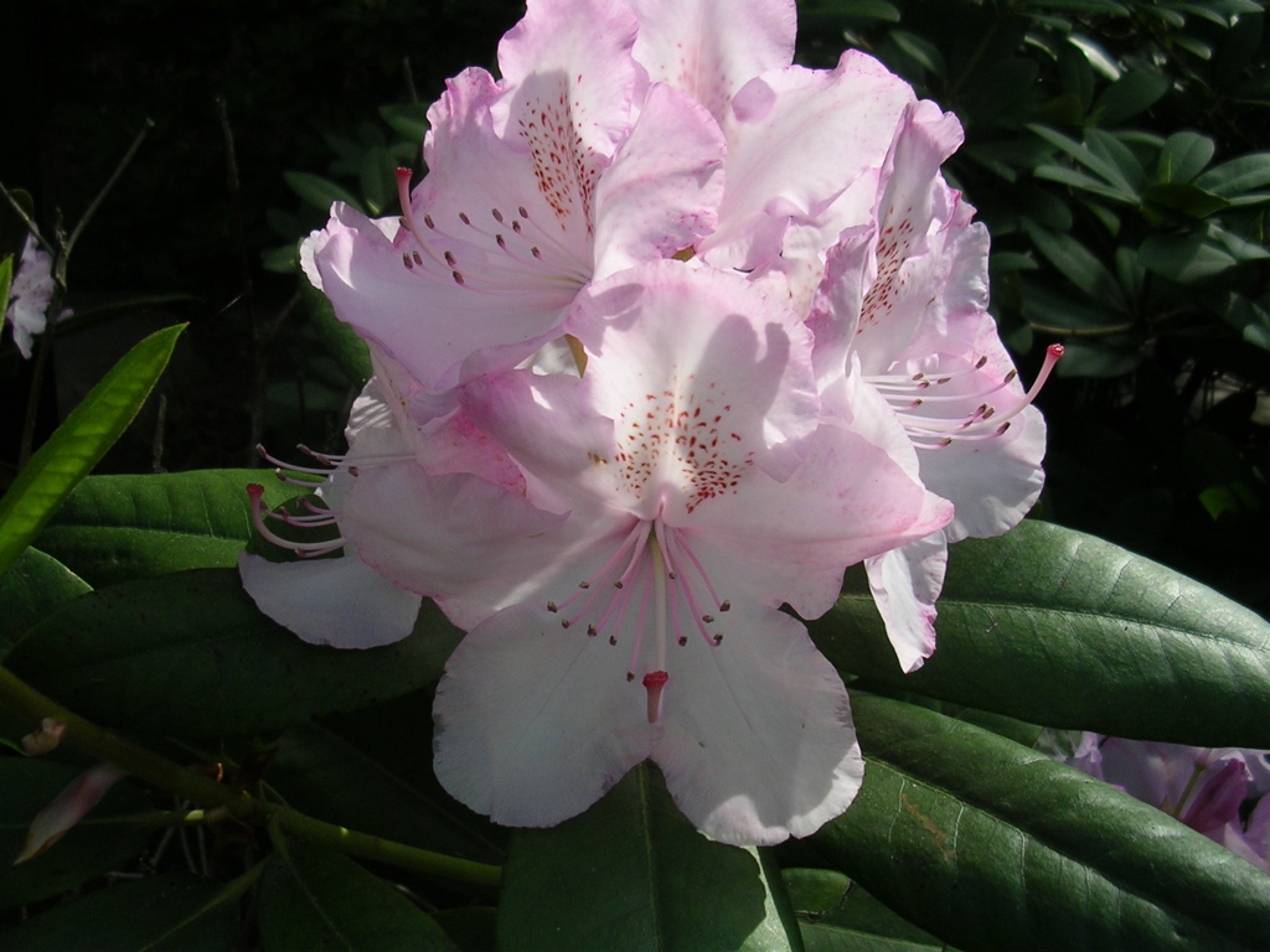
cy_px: 476
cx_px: 635
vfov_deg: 37.7
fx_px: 1394
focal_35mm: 38
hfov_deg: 49.0
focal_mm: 5.8
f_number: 2.8
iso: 50
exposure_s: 1/444
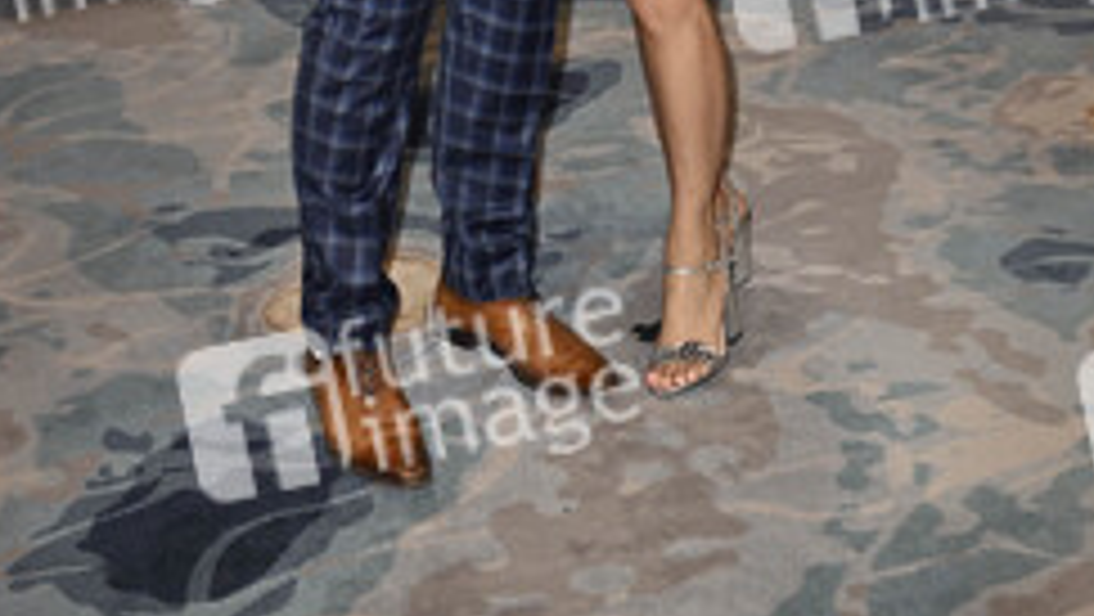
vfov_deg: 16.2
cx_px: 540
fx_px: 2003
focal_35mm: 69
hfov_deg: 30.6
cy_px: -279
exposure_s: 1/250
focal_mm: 40
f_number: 5.6
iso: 2500
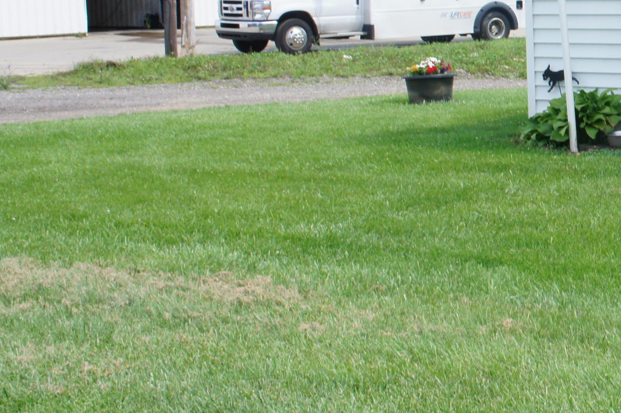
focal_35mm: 87
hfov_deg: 21.4
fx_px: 1500
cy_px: 85
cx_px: 779
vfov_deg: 15.6
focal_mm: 22
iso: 200
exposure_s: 1/160
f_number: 11
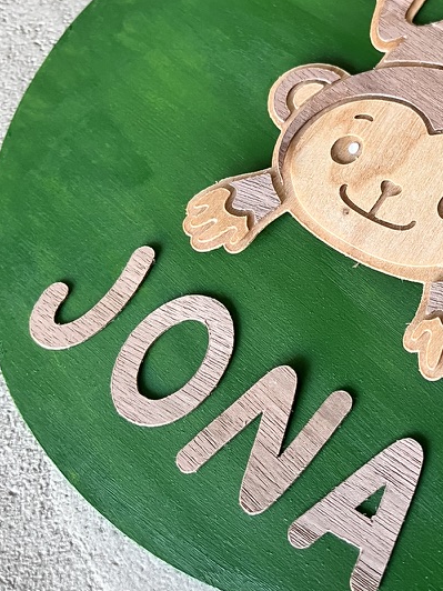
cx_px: 422
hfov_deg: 27.7
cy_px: 247
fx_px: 853
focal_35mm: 50
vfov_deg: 38.1
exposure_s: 1/60
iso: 320
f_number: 1.6
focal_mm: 5.1
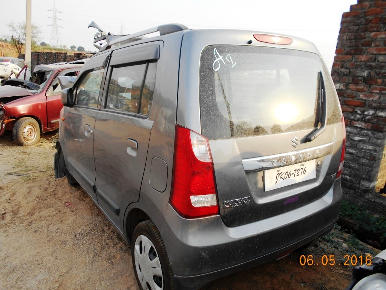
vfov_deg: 53.1
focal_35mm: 26
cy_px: 145
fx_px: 290
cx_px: 193
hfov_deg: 67.3
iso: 80
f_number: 3.2
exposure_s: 1/250
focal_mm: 4.6
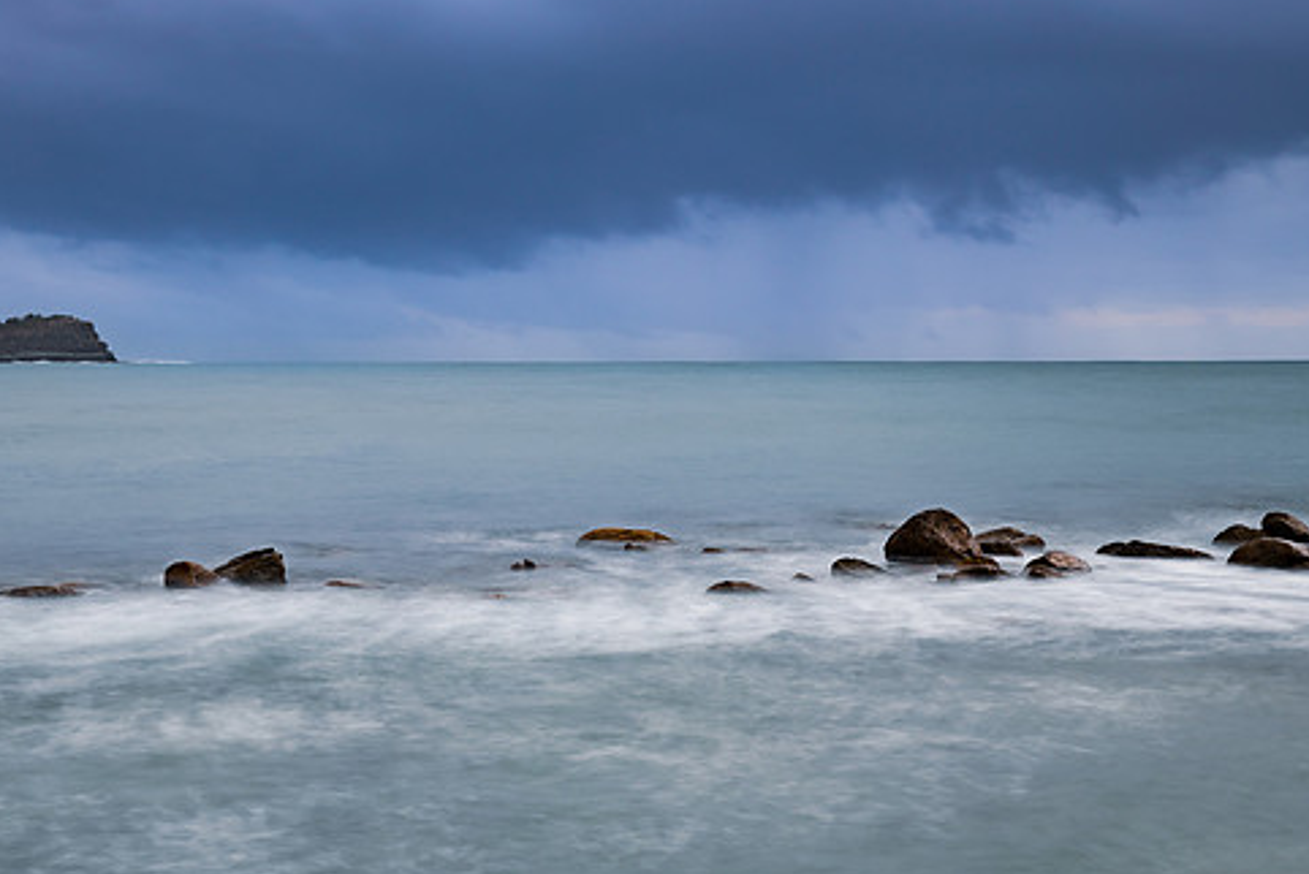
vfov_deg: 17.1
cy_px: 373
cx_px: 603
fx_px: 2911
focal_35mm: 80
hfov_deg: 25.3
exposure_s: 8
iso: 100
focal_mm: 66
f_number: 9
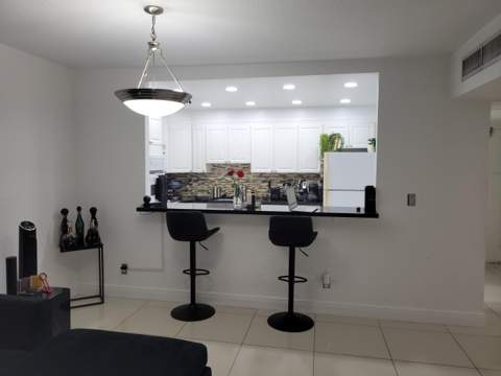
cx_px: 250
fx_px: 376
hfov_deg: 67.3
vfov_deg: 53.1
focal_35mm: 26
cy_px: 188
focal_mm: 5.4
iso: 64
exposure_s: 1/60
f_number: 1.8
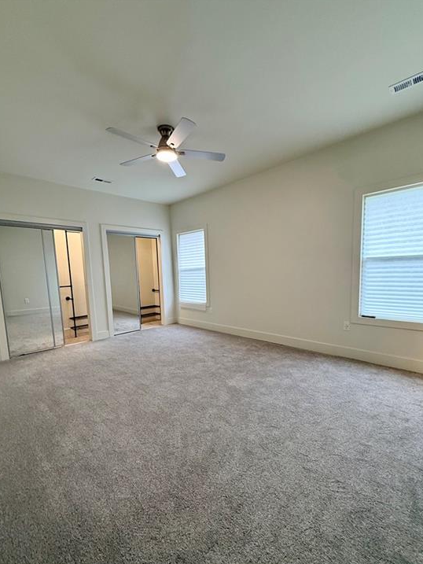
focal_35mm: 15
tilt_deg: -5.8
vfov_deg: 98.1
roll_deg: +1.3
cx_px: 206
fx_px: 244
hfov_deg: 81.7
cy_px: 298
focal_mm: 2.22
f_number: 2.2
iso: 200
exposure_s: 1/120
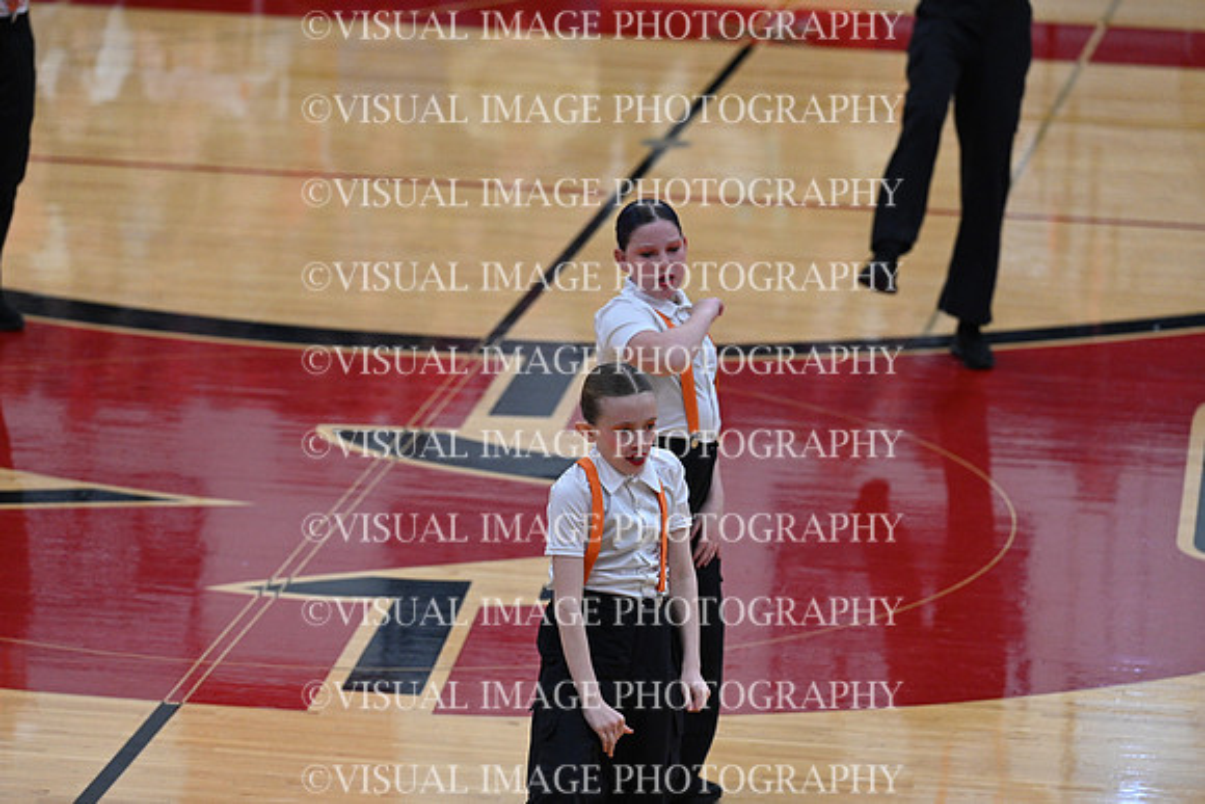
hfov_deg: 10.3
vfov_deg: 6.9
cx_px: 602
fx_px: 6696
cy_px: 402
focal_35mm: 200
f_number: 4
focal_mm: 200
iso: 4000
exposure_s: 1/400
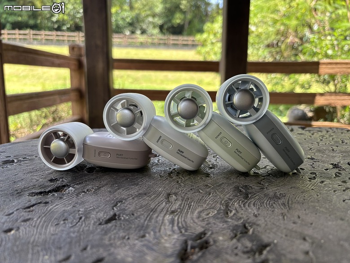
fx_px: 263
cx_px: 175
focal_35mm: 26
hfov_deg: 67.3
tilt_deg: -10.4
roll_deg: -0.6
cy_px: 132
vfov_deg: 53.1
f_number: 1.6
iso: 50
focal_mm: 5.96
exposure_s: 1/364
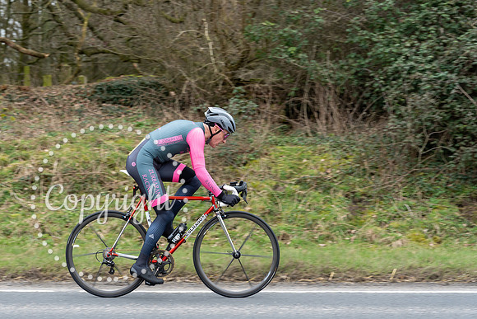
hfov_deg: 21.2
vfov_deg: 14.3
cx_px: 179
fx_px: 1272
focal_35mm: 96
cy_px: 134
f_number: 4.5
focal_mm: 70
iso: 500
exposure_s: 1/500
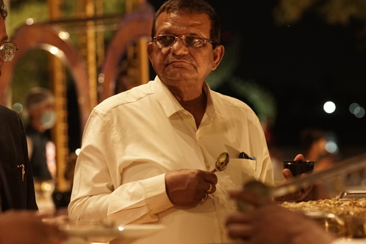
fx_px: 1261
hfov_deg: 16.5
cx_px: 204
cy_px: 129
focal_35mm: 124
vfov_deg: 11.1
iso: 1600
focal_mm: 85
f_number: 2.8
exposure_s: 1/80
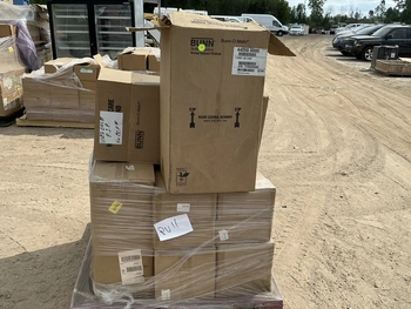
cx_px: 202
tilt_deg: -19.4
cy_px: 167
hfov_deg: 56.8
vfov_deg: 44.2
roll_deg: -2.0
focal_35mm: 32
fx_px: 380
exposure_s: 1/1451
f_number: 1.8
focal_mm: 3
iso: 25
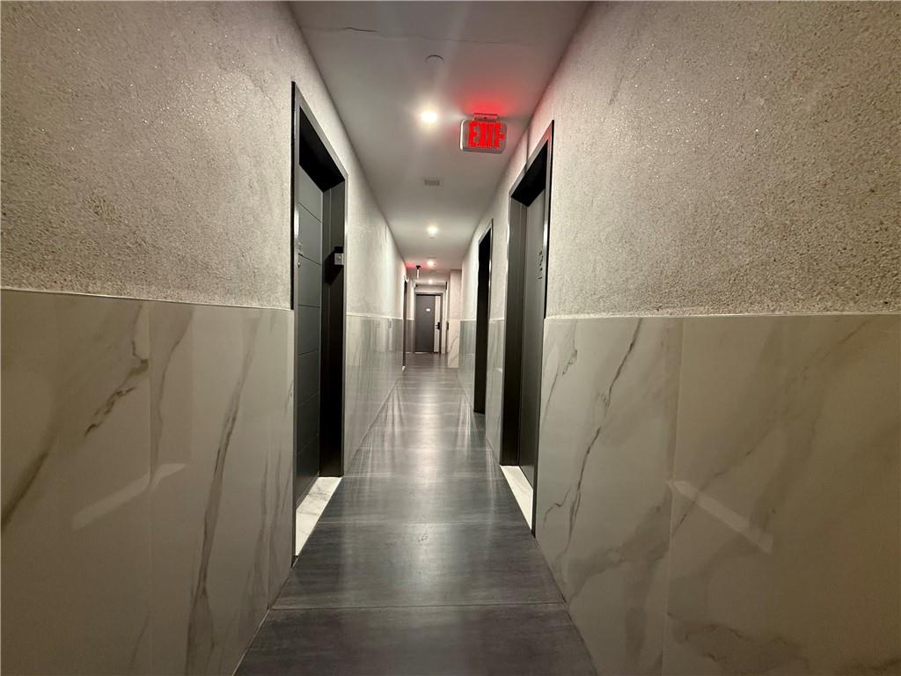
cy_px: 338
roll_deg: -1.6
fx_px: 364
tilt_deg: -2.3
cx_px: 450
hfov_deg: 102.1
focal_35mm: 14
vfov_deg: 85.7
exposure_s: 1/60
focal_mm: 2.22
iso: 640
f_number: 2.2
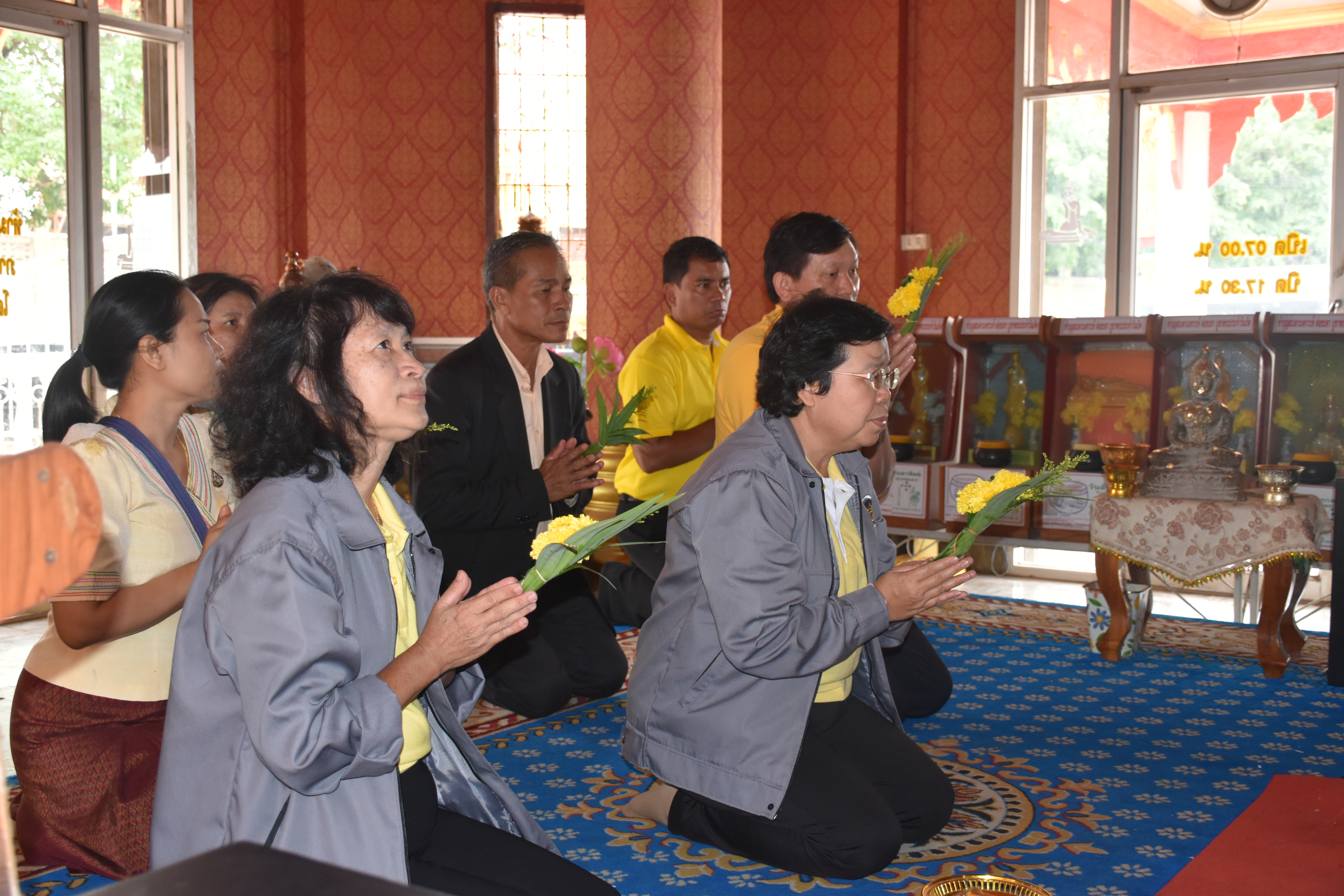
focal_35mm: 39
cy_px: 448
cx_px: 672
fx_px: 1456
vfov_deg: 34.2
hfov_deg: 49.6
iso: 900
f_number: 3.8
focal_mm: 26
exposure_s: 1/60
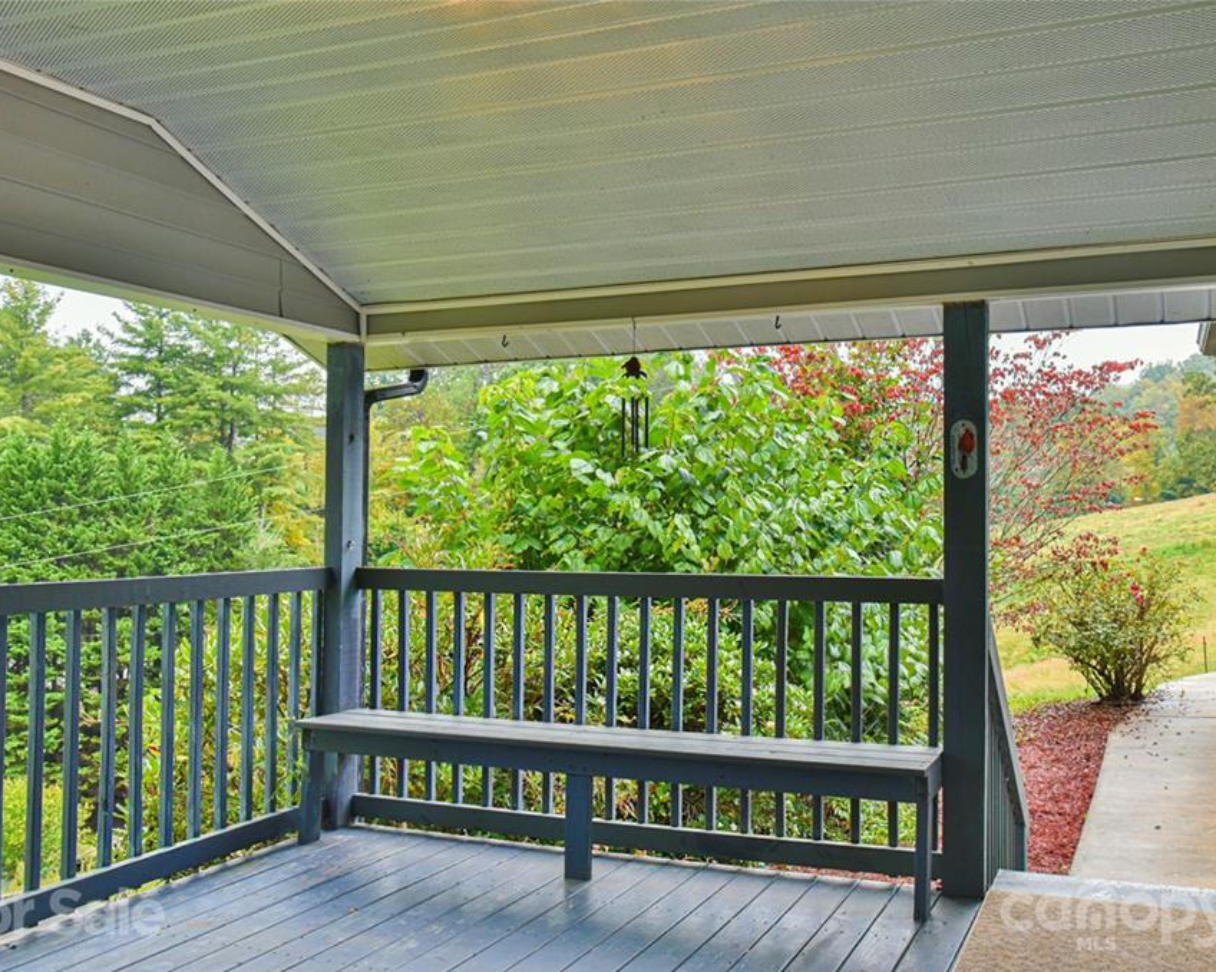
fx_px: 1223
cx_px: 668
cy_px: 488
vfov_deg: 43.3
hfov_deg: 52.8
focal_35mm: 34
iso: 1600
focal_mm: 30
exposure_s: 1/160
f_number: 6.3
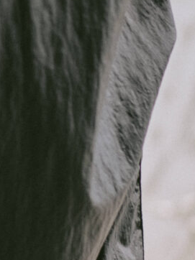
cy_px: 24
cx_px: -307
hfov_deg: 3.3
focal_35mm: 446
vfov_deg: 4.4
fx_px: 3354
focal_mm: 80
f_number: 2.8
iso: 640
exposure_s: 1/800
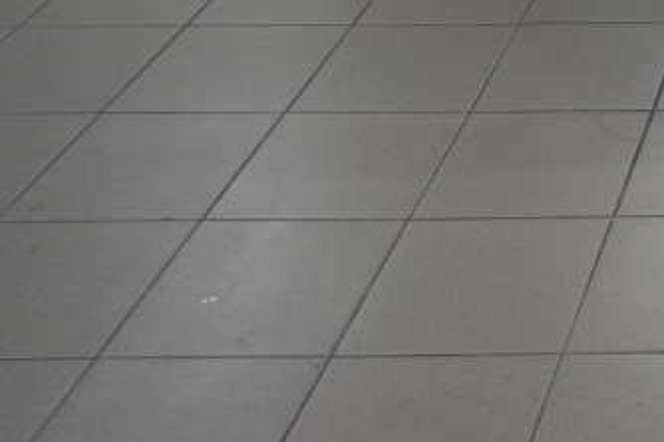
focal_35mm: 89
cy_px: -274
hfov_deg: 19.3
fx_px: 1640
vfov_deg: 14.1
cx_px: 1062
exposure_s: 1/160
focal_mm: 18
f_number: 4
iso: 1250
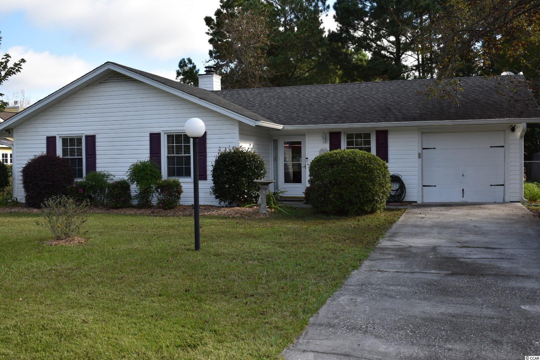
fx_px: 562
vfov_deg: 35.5
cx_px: 270
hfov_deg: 51.3
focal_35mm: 38
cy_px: 180
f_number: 5.6
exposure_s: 1/200
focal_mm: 25
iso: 100
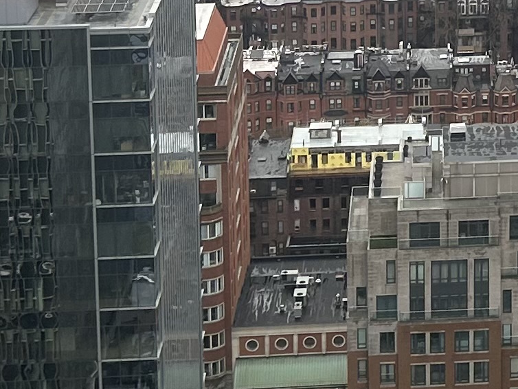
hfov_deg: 13.7
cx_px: 649
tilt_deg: -10.3
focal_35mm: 139
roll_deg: -1.9
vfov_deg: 10.3
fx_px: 2081
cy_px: -207
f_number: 1.5
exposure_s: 1/230
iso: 40
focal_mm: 5.7
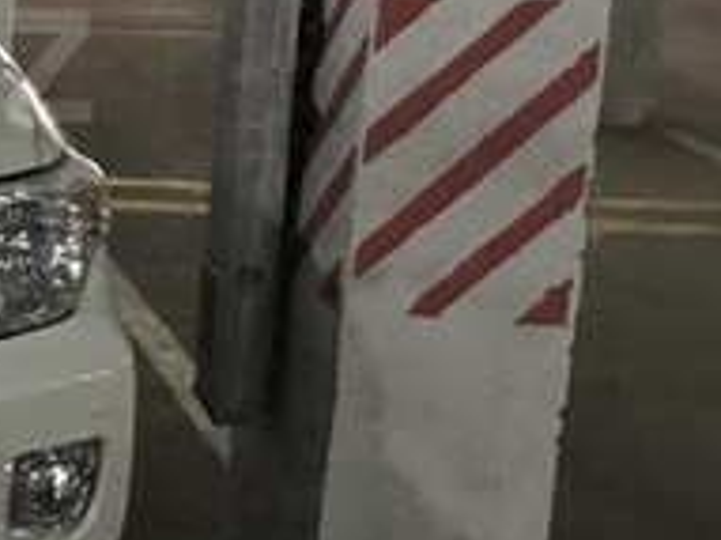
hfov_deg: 18.4
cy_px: 66
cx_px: -294
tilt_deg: -7.3
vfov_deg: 15.1
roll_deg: +0.2
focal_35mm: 97
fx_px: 2019
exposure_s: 1/4
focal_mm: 3.99
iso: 100
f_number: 1.8
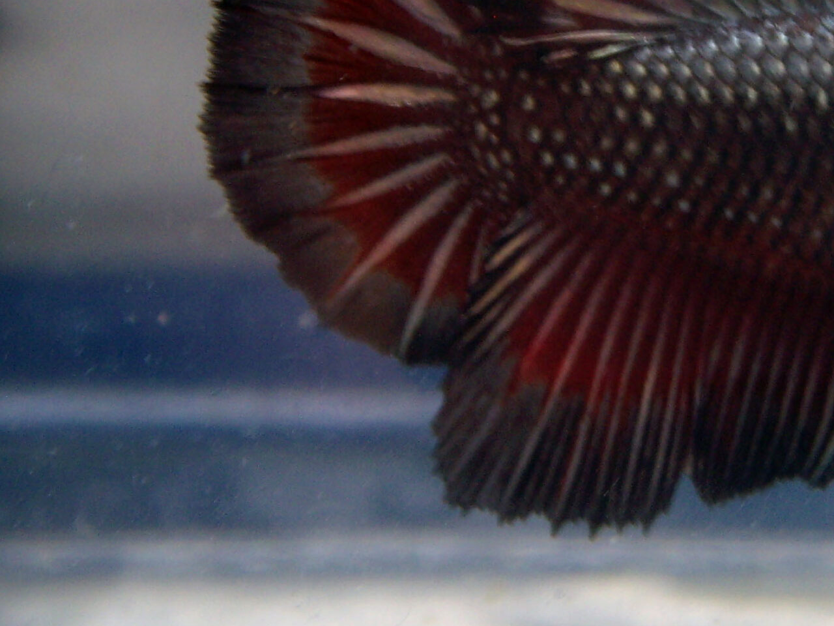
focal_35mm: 76
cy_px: 162
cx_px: 787
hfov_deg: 24.7
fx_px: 1831
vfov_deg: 19.3
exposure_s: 1/28.7
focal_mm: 6.4
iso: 100
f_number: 3.5
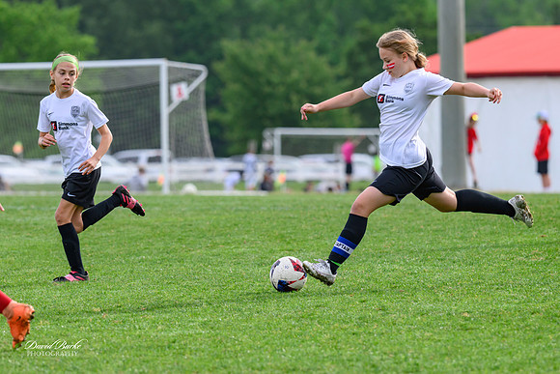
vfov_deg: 3.5
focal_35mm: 391
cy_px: 211
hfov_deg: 5.3
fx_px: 6086
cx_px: 251
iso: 1000
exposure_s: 1/1250
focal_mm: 290
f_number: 6
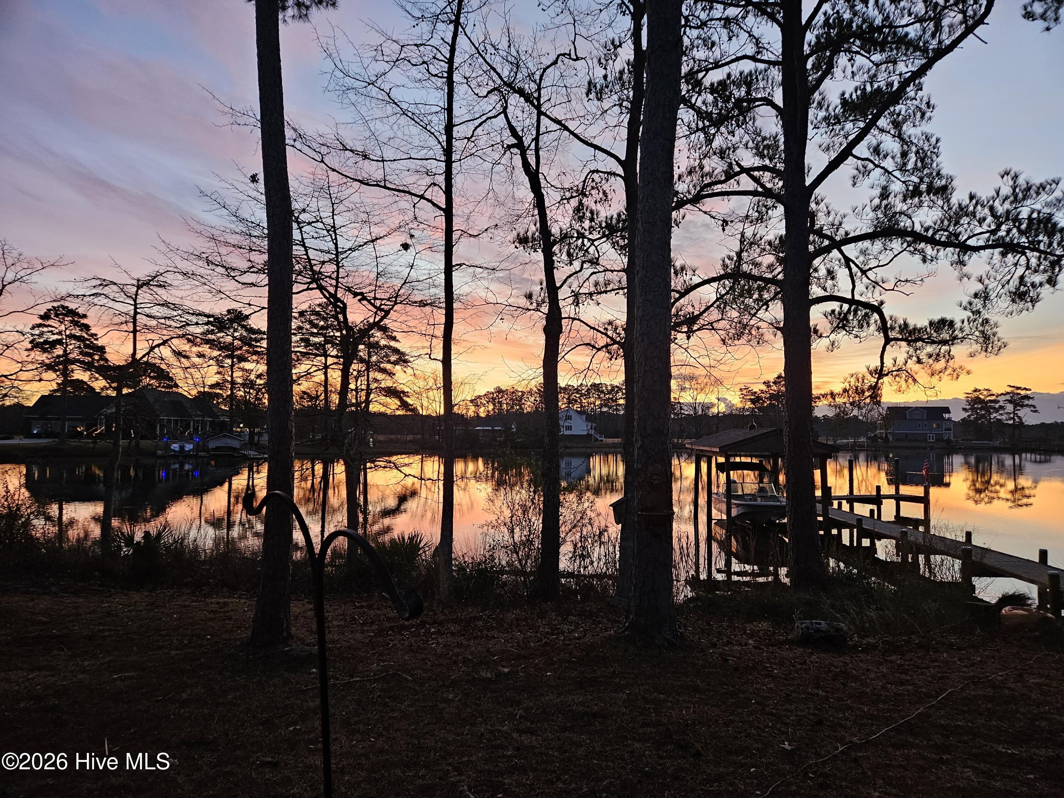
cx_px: 532
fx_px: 707
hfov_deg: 73.9
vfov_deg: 58.9
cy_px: 399
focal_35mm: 23
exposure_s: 1/120
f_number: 1.8
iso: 200
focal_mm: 5.4
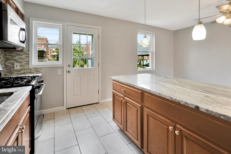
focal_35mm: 15
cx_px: 116
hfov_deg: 100.4
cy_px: 77
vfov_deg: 77.3
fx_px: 96
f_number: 4
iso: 125
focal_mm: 10
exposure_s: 1/50
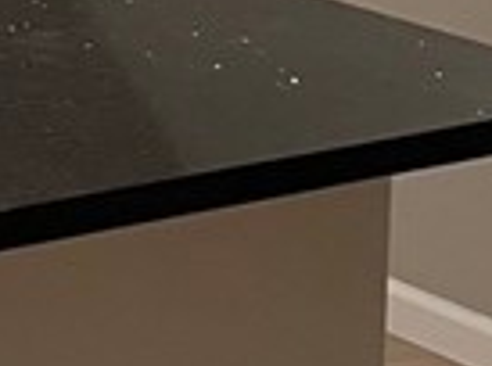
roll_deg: -0.2
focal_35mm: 195
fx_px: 2764
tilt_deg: -7.8
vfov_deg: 7.4
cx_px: -557
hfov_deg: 9.4
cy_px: -276
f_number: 1.6
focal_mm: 4.2
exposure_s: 1/60
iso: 125
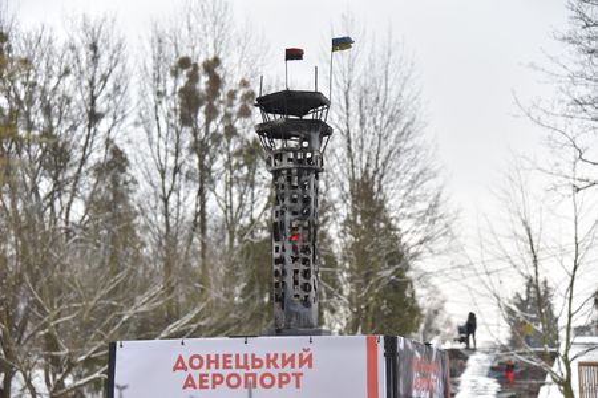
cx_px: 299
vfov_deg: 20.9
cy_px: 199
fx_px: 1080
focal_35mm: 65
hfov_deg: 31.0
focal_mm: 65
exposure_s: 1/640
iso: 800
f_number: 4
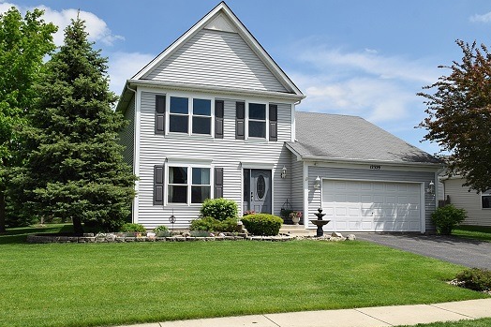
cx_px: 234
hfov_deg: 57.2
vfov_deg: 39.9
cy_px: 169
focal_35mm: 33
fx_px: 450
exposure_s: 1/200
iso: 100
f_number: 11
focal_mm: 18
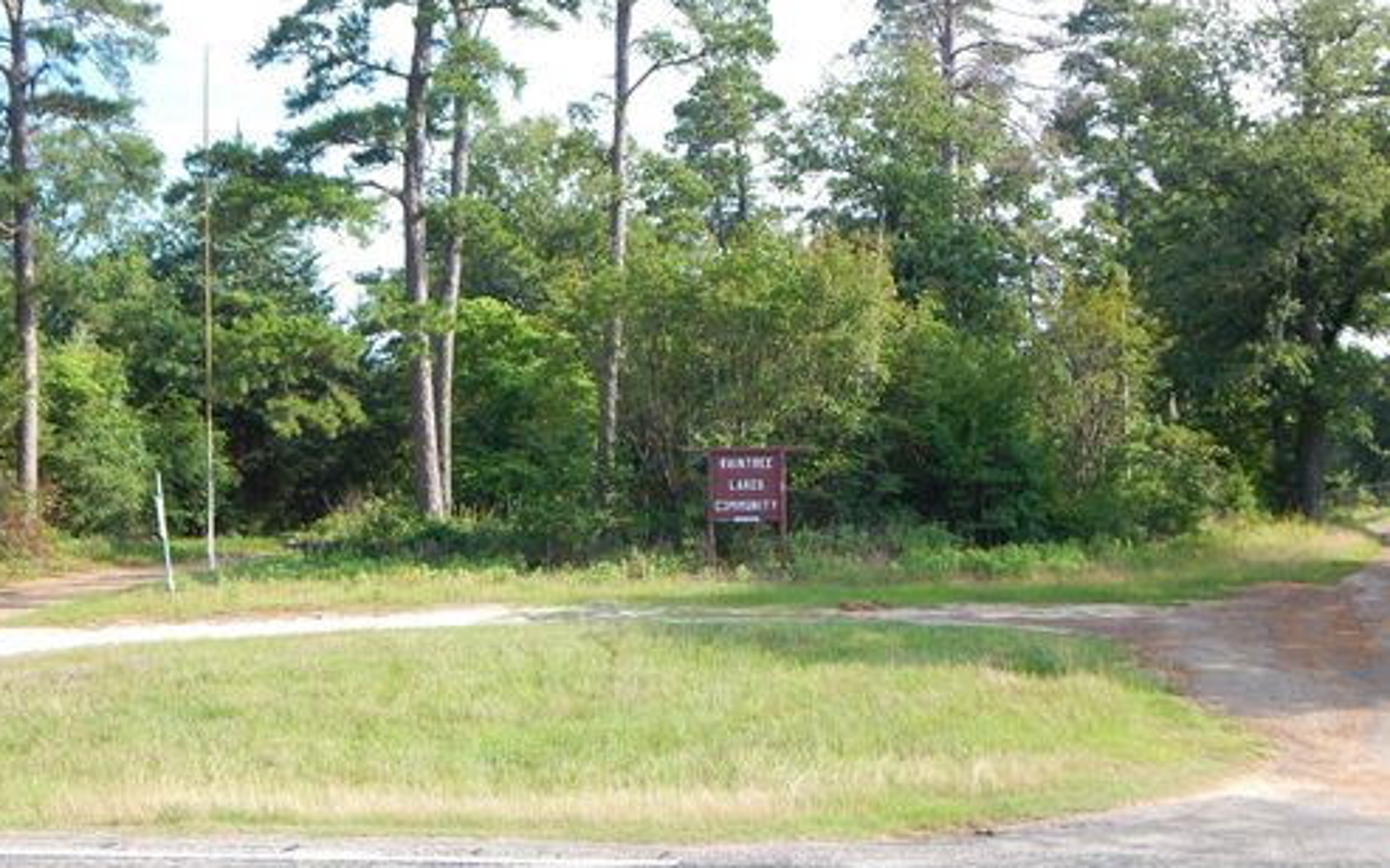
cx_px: 688
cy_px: 433
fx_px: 2197
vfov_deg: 22.4
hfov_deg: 35.1
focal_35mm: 58
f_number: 3.8
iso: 125
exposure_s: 1/320
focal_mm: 9.7
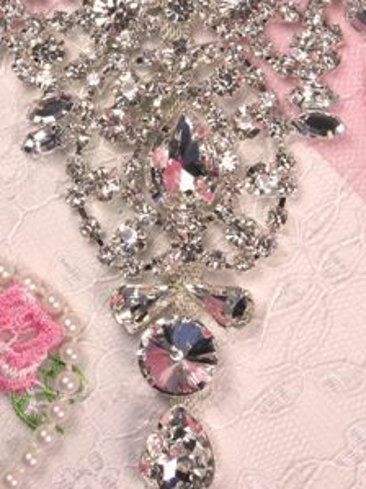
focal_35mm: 77
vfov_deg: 25.1
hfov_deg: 19.1
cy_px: 144
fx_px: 1086
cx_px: 189
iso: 80
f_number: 4.7
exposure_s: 1/350
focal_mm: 8.3
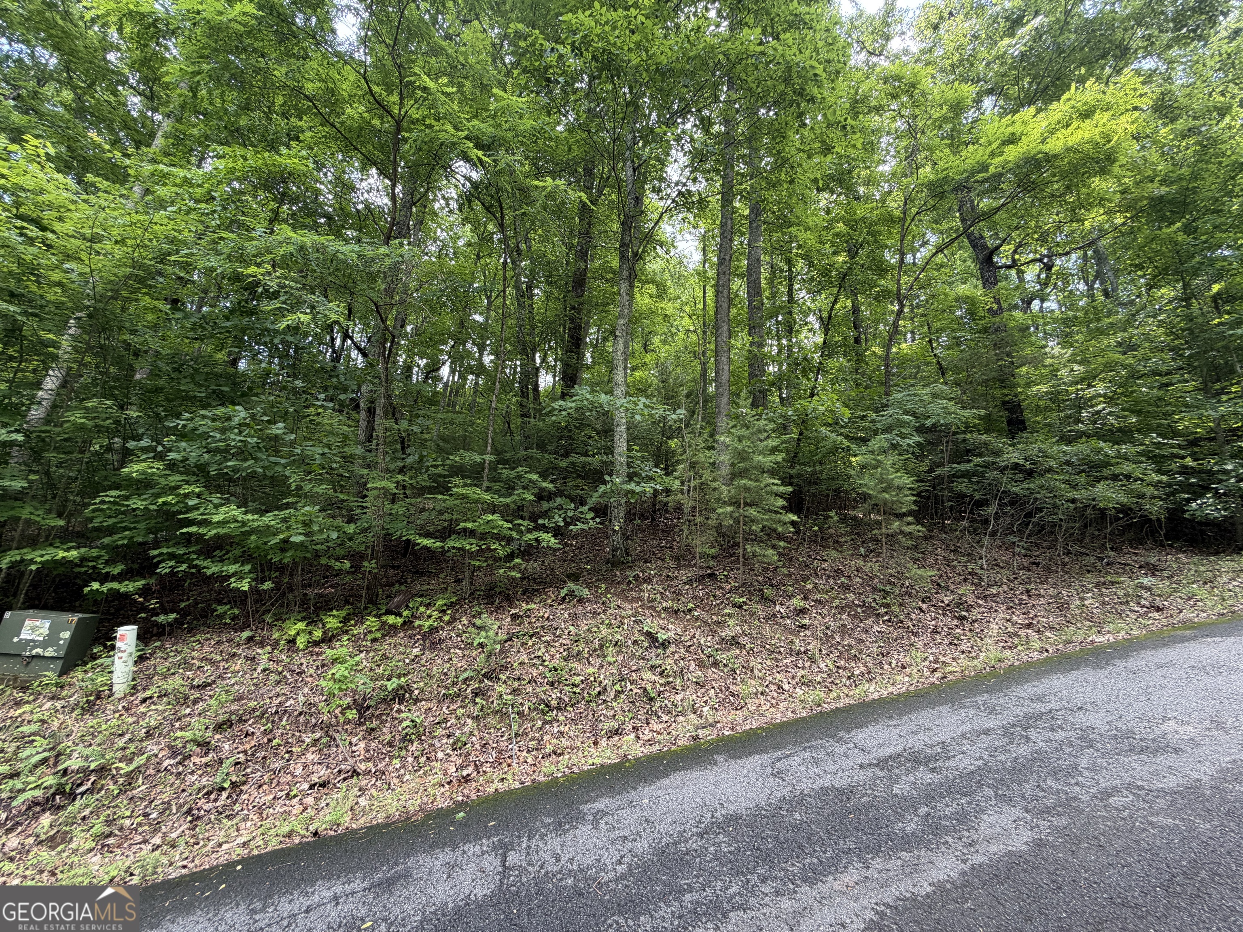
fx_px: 503
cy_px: 466
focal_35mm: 14
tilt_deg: +19.2
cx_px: 622
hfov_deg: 102.1
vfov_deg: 85.7
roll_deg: -3.4
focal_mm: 2.22
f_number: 2.2
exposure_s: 1/121
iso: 80
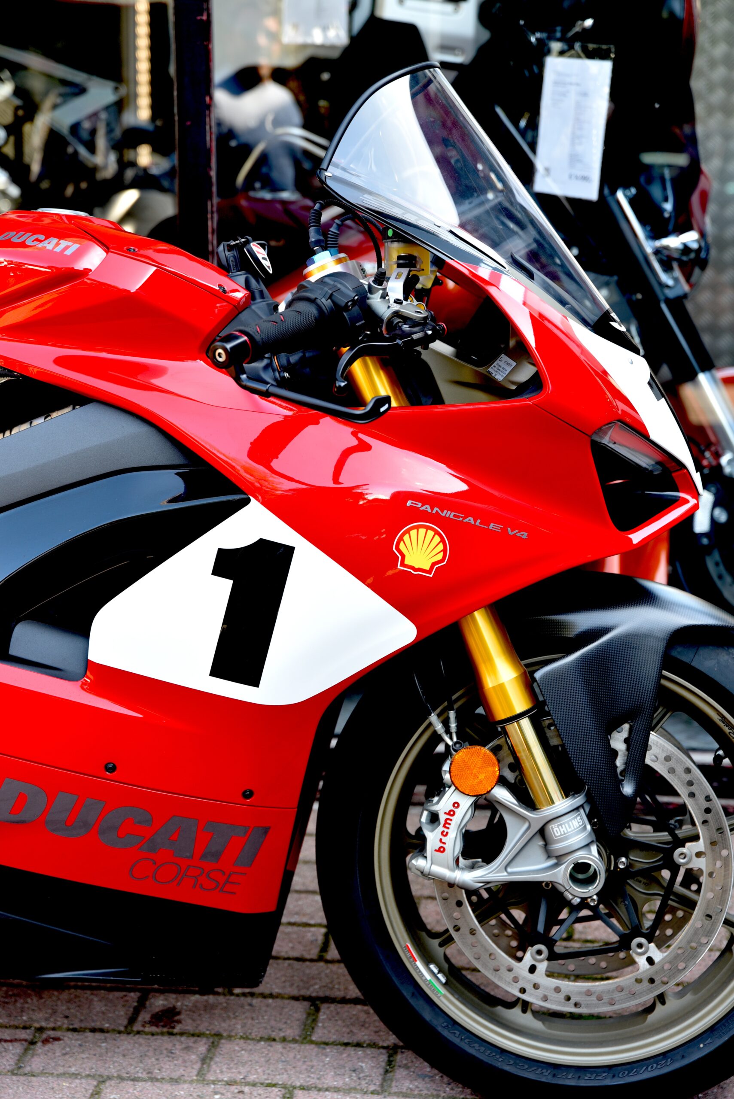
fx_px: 1986
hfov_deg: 20.9
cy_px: 550
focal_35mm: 65
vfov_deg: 30.9
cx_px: 367
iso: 200
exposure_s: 1/80
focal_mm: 65
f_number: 4.5
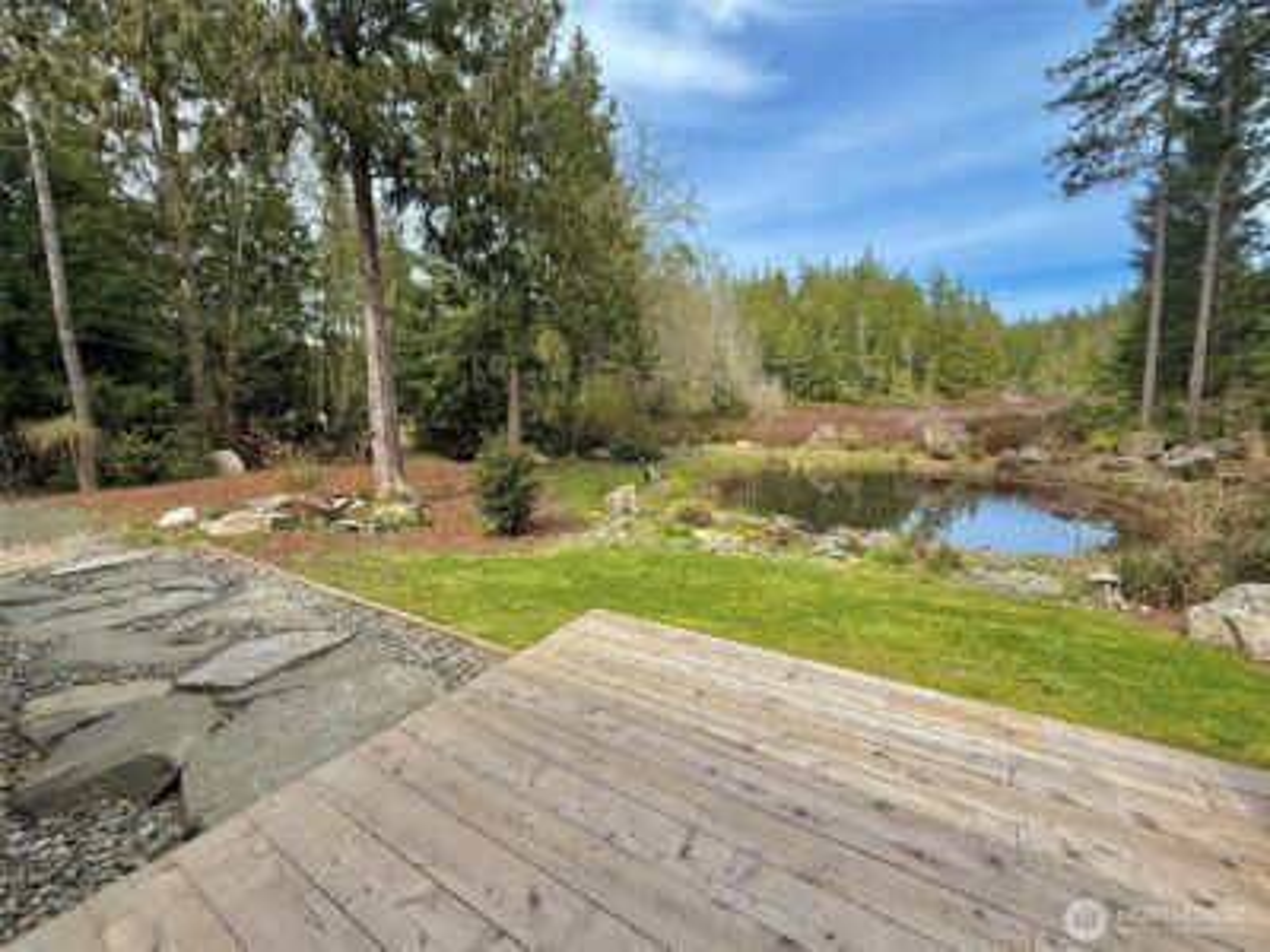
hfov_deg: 102.1
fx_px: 514
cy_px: 476
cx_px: 635
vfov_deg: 85.7
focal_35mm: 14
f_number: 2.2
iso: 64
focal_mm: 2.22
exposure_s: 1/664
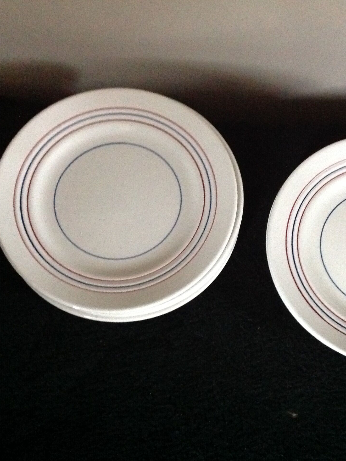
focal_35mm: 47
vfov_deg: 40.4
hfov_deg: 30.8
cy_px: 230
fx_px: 626
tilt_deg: -72.3
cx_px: 216
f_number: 2.4
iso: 800
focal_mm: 4.28
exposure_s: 1/15
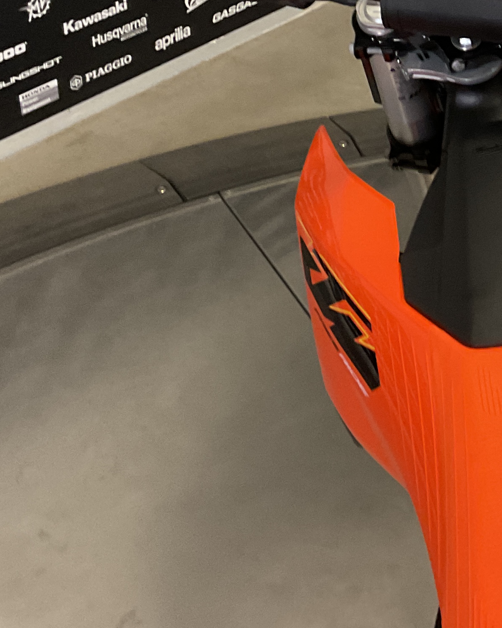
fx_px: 1430
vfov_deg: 23.7
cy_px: -3
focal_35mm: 77
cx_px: 558
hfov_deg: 19.1
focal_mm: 3
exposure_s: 1/40
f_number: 1.8
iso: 200
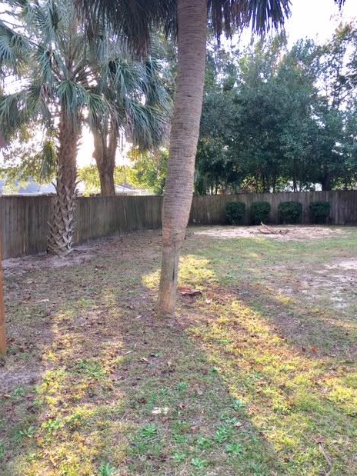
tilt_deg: -5.2
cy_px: 243
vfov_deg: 60.0
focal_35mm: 30
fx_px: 413
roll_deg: -0.9
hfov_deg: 46.8
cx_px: 182
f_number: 2.2
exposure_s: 1/100
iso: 40
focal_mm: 4.15
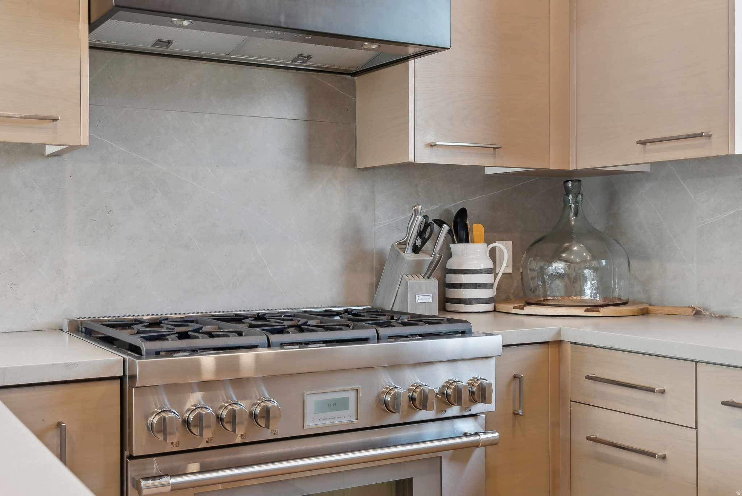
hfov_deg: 45.9
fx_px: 876
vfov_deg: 31.6
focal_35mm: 42
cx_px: 371
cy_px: 248
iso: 640
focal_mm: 42.5
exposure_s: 1/15
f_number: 8
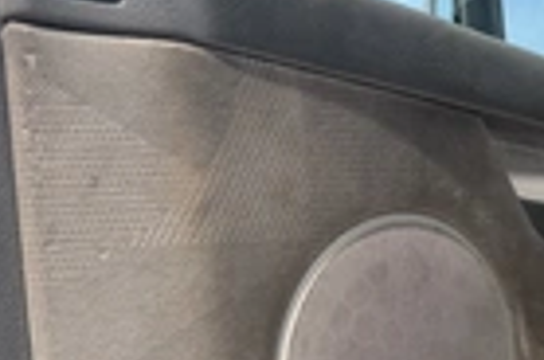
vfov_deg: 18.8
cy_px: 250
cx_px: 611
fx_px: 1086
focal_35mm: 72
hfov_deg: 25.8
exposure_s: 1/2445
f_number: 1.78
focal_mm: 6.76
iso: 80
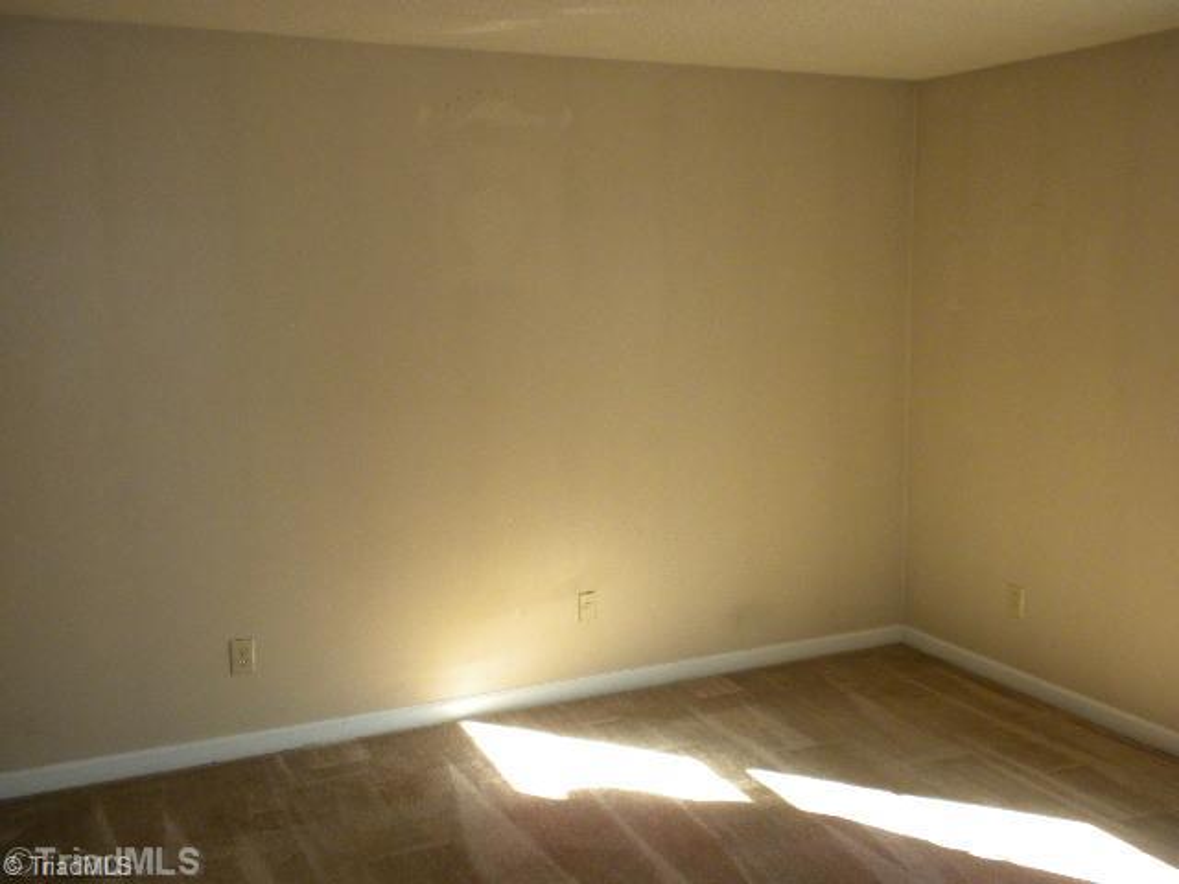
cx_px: 590
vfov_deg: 38.7
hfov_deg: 50.1
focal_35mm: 37
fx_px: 1260
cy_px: 442
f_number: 3.5
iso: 171
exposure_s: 1/68
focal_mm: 6.6
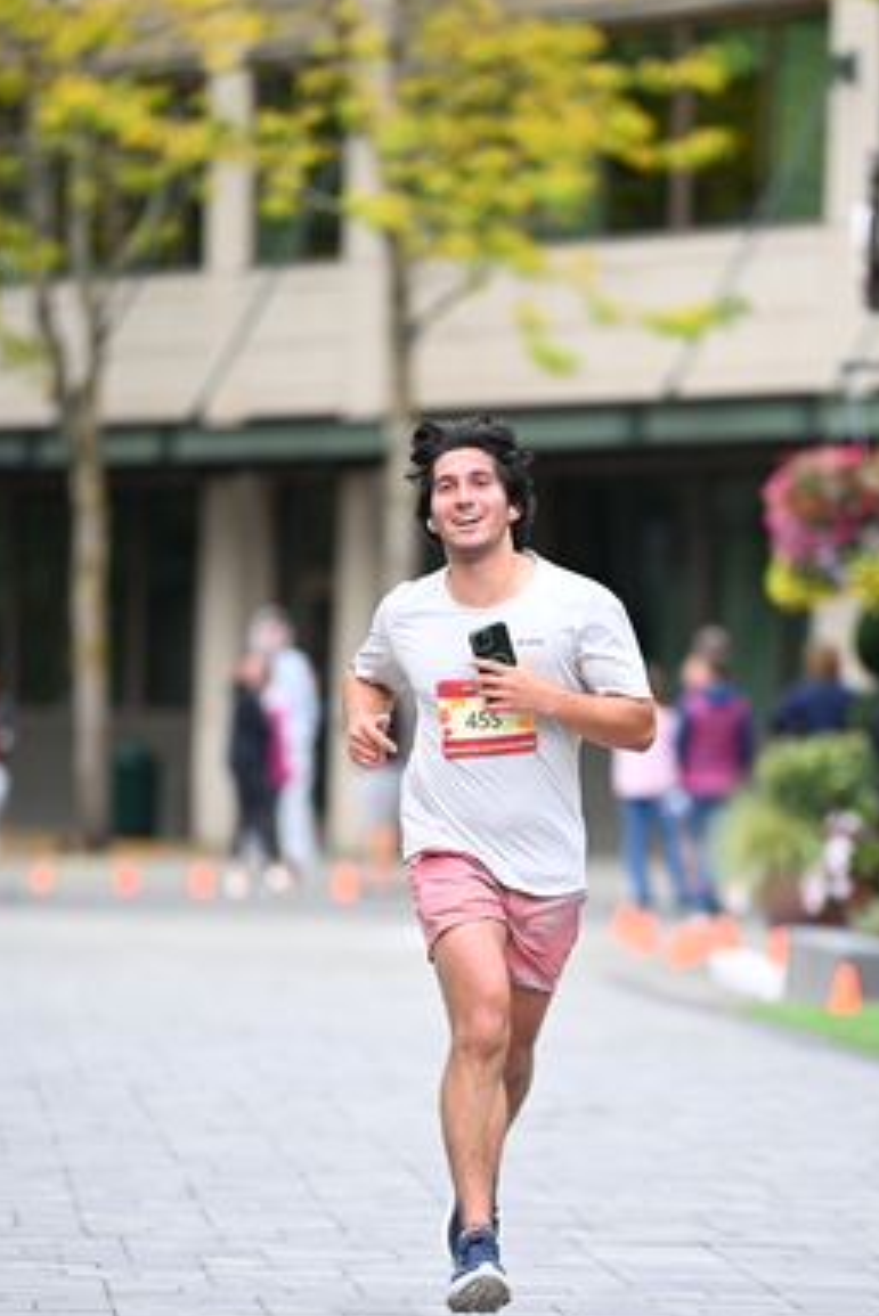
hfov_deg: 4.8
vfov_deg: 7.2
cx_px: 504
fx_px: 10465
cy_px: 827
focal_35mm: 286
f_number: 2.8
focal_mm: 200
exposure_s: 1/1600
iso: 1000
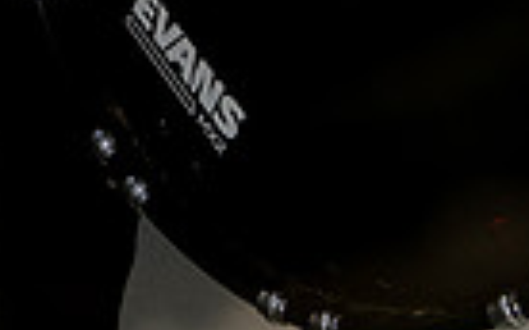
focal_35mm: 80
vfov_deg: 13.0
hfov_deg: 25.8
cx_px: 242
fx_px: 1152
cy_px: -418
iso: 100
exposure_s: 1/250
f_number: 8
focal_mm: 24
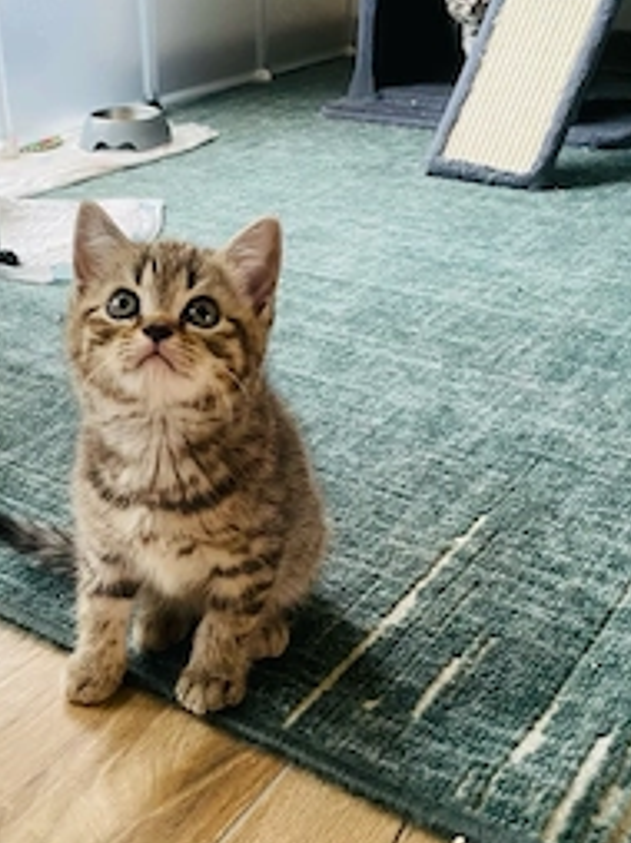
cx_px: 186
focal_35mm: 41
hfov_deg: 34.6
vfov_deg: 45.6
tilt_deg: -34.6
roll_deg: +4.4
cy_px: 501
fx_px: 998
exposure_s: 1/60
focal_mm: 4.25
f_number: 1.8
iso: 125
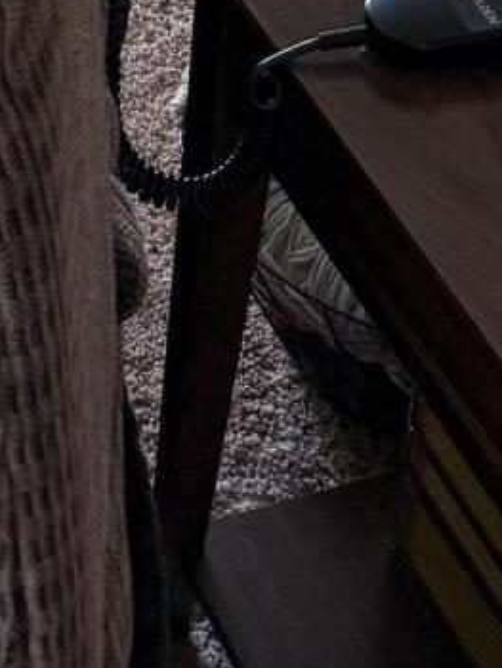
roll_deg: -3.1
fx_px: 2646
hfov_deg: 10.7
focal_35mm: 137
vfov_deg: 10.7
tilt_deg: -10.3
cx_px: -6
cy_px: -1231
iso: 200
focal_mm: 6.76
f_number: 1.78
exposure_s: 1/60
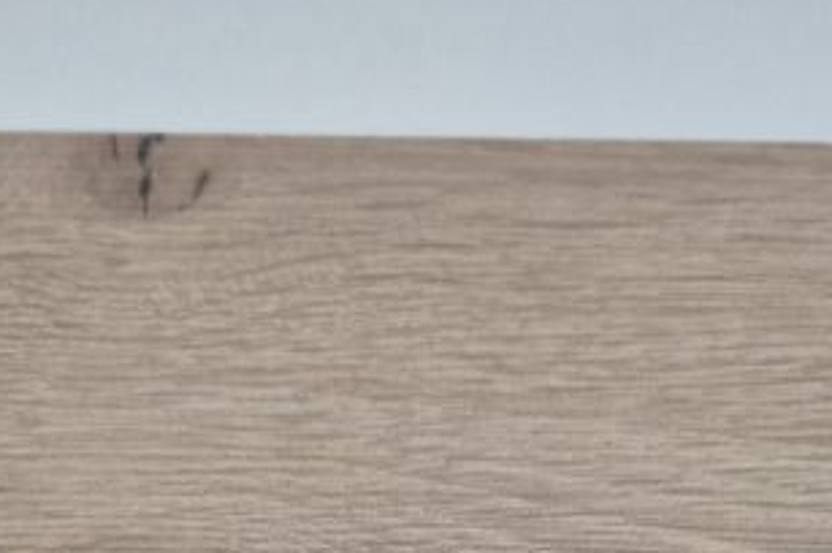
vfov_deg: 15.1
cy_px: 998
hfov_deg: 26.0
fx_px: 1801
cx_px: 453
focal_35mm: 78
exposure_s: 1/100
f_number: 1.8
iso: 160
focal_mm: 5.4
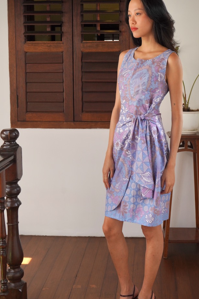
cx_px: 117
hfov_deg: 34.1
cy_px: 141
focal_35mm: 39
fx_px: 323
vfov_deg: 49.5
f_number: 6.3
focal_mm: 30
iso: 400
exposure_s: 1/160
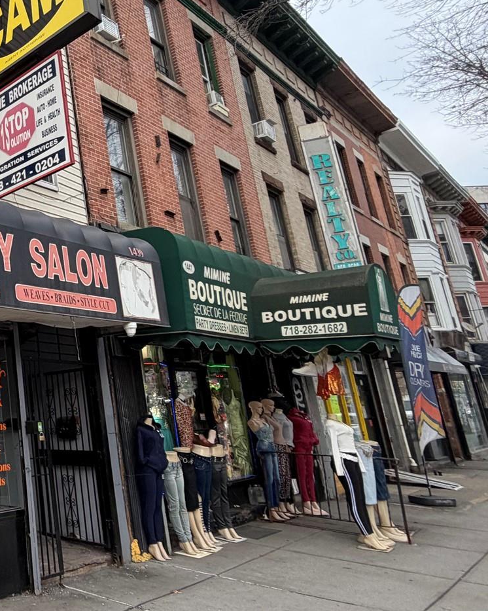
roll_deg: +2.5
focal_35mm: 30
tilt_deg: +13.6
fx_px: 542
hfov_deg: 36.4
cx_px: -109
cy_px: 291
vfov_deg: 58.8
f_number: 2.2
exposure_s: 1/121
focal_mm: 2.22
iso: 125
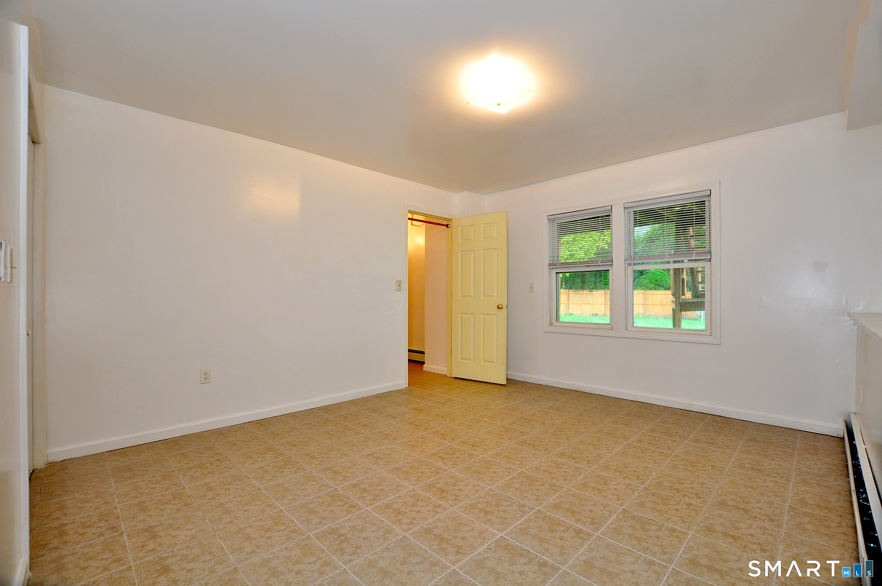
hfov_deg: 100.5
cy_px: 293
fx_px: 367
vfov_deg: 77.2
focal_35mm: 15
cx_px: 441
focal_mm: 10
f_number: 5
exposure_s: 1/30
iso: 400
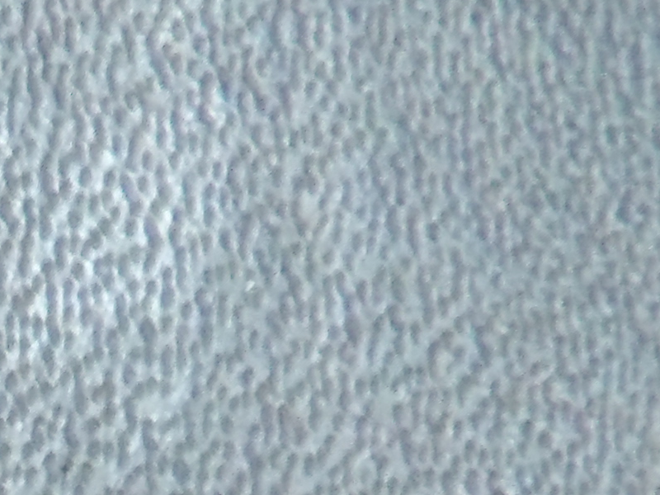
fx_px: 2841
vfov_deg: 8.5
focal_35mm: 149
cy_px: 1411
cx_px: -1081
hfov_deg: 10.7
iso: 800
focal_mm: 4.2
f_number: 4.1
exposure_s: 1/14
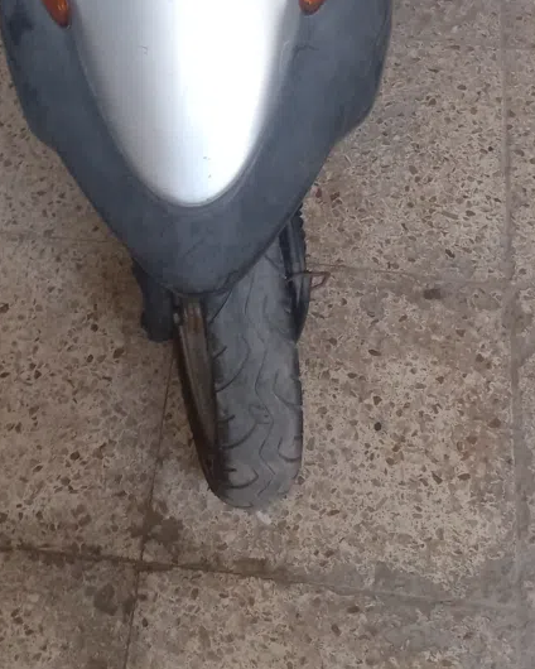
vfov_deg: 27.2
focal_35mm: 68
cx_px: 198
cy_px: 100
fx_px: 1346
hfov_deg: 22.4
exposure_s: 1/25
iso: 410
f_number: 1.8
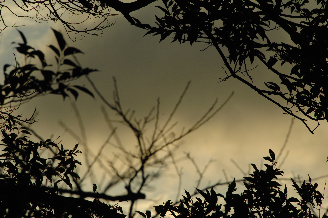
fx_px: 2730
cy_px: 109
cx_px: 164
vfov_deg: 4.6
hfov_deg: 6.9
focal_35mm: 300
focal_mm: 200
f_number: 11
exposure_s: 1/1250
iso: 400
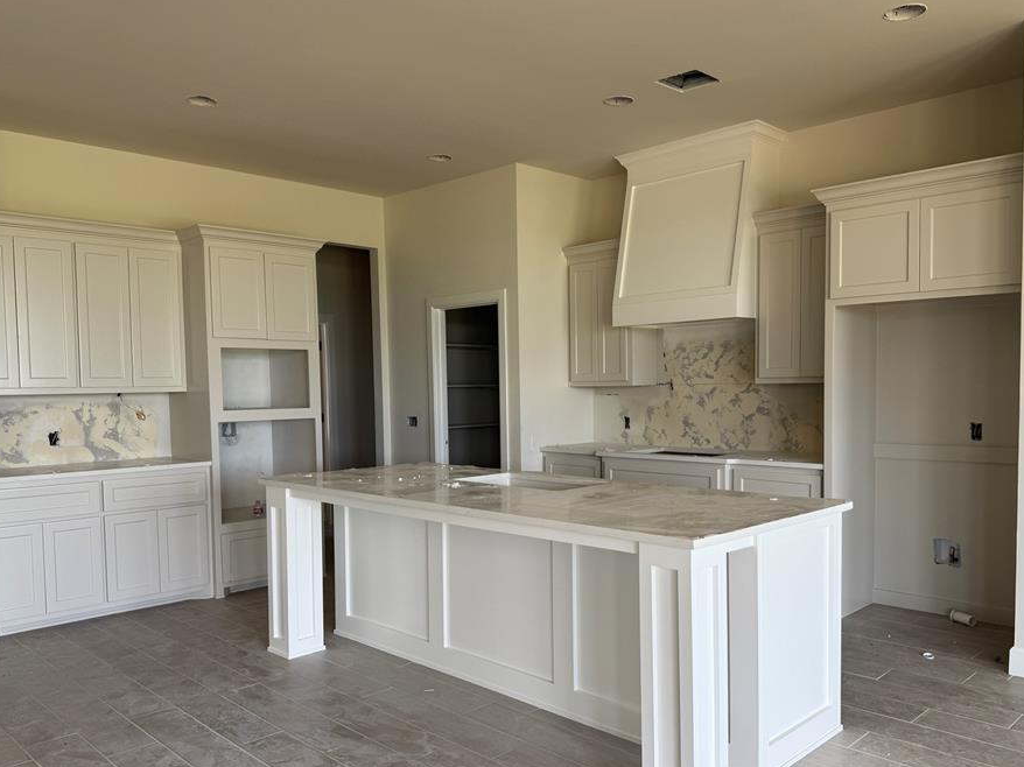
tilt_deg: -2.7
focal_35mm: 28
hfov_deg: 63.4
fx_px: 828
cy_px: 424
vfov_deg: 49.6
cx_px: 527
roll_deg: +0.5
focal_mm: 6.76
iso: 64
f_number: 1.78
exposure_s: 1/121
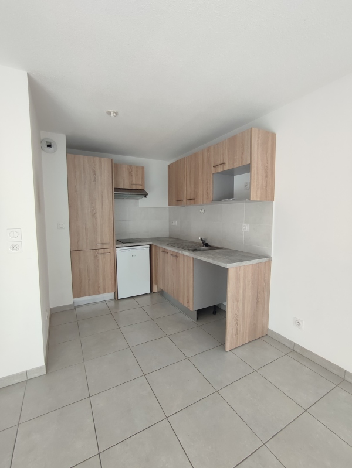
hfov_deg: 78.2
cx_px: 176
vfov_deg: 94.5
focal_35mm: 16
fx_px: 217
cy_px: 234
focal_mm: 1.65
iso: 50
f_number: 2.2
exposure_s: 1/115
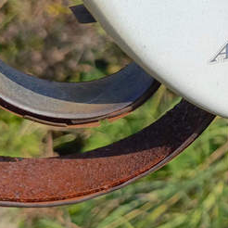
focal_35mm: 72
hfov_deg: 21.1
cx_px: 321
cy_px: 56
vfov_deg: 23.7
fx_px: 537
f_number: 1.69
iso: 115
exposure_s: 1/1149
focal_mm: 4.76
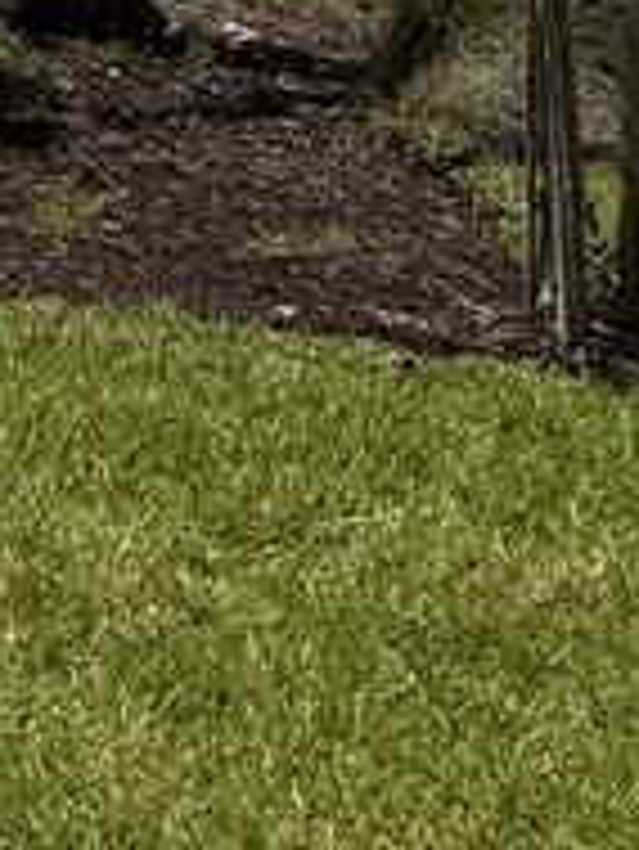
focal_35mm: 173
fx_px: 4253
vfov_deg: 10.2
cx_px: -1048
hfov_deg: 7.8
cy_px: -1046
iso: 80
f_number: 1.78
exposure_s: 1/9091
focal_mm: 6.76
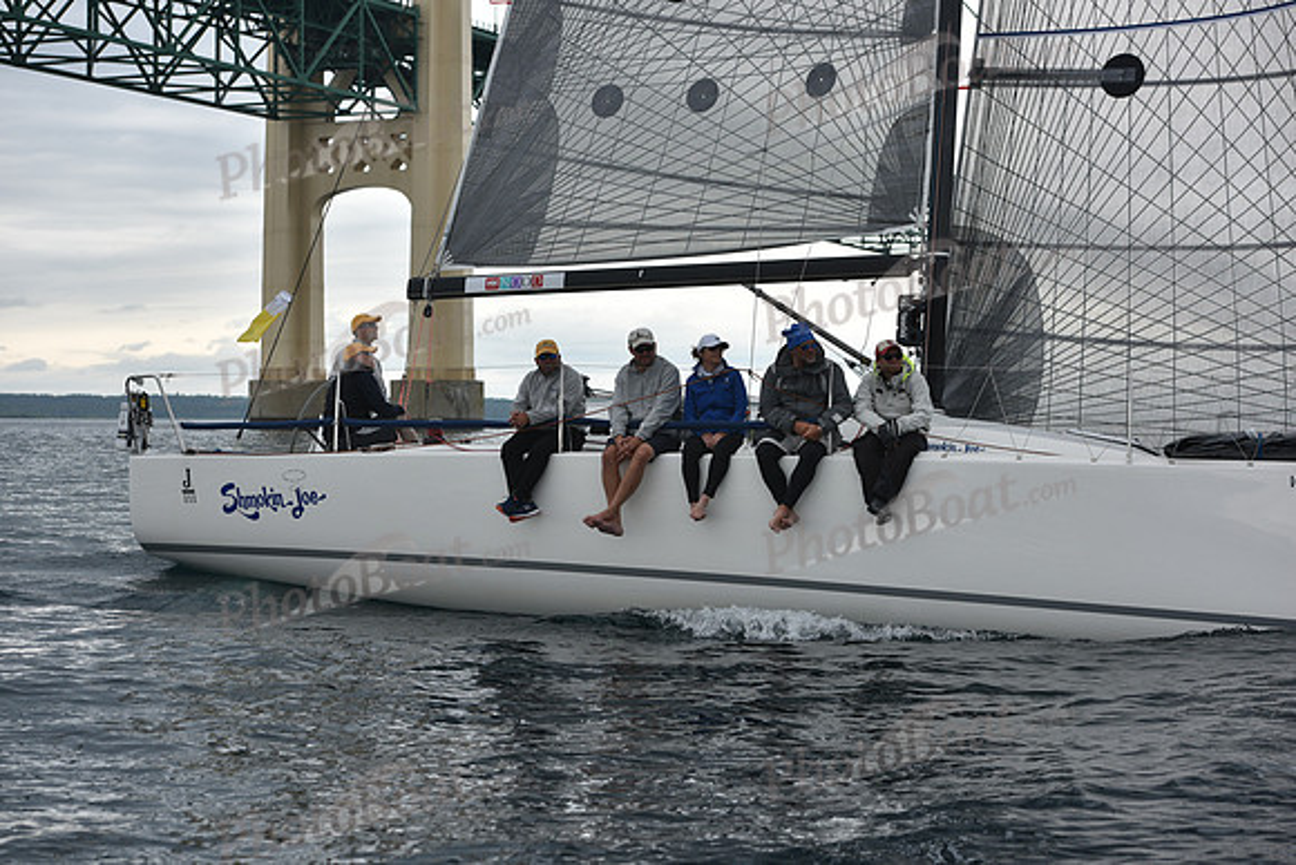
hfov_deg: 28.8
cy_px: 432
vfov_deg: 19.5
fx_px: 2520
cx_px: 648
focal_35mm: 70
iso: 250
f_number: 5
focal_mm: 70
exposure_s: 1/800
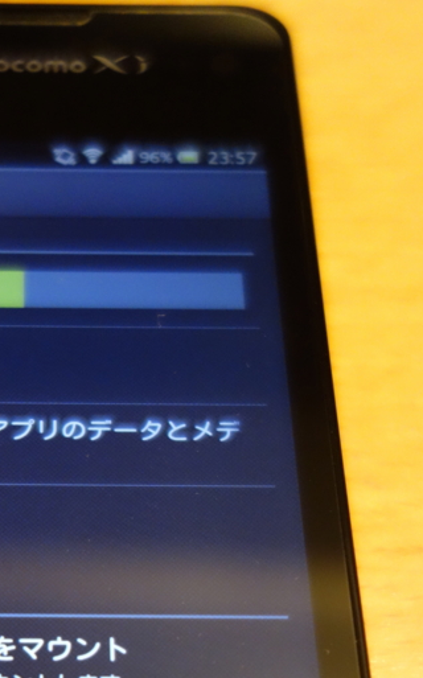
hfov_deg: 22.0
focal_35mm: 57
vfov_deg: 33.7
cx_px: 19
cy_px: 620
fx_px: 1053
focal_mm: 10.4
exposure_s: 1/30
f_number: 1.8
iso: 800
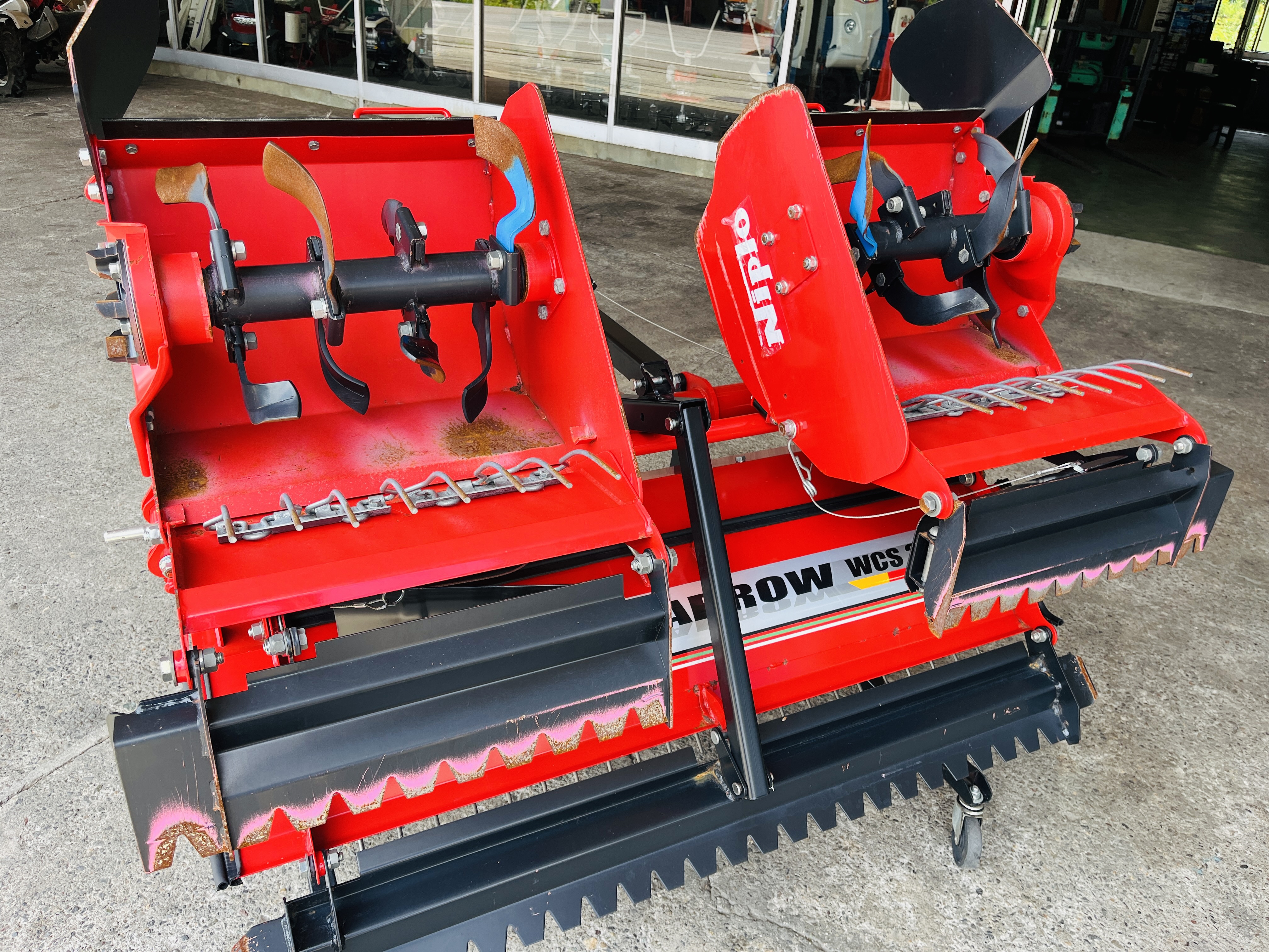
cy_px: 476
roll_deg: -5.1
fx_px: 953
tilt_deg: -27.8
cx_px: 634
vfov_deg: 53.1
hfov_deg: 67.3
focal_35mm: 26
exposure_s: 1/245
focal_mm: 5.1
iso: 40
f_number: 1.6
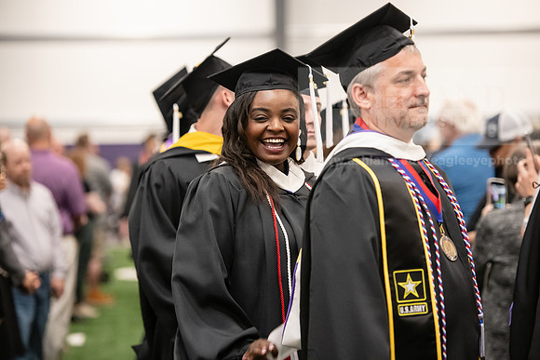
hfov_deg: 15.2
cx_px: 270
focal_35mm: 135
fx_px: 2025
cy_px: 180
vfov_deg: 10.2
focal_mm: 135
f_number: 3.2
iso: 3200
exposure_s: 1/200
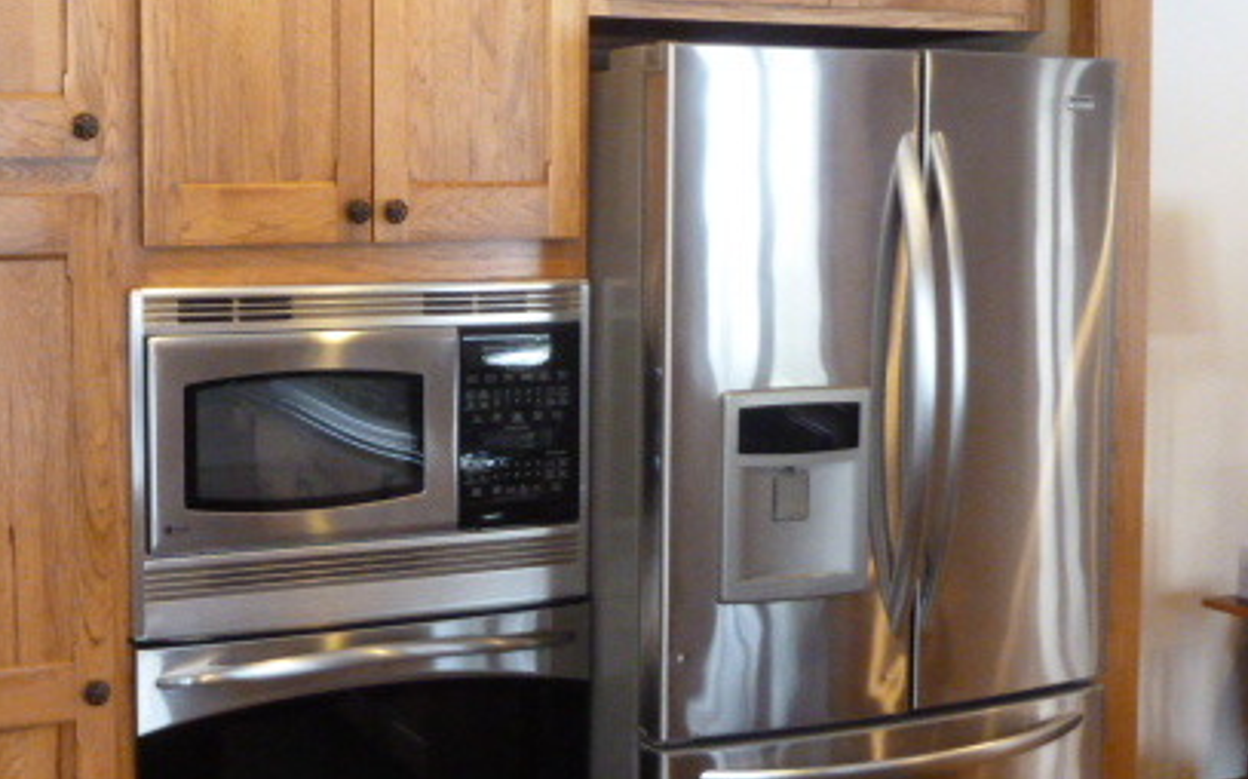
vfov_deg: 25.8
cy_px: 340
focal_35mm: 50
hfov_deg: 39.3
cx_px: 319
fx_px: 1700
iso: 800
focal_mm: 5
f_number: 3.4
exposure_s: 1/40
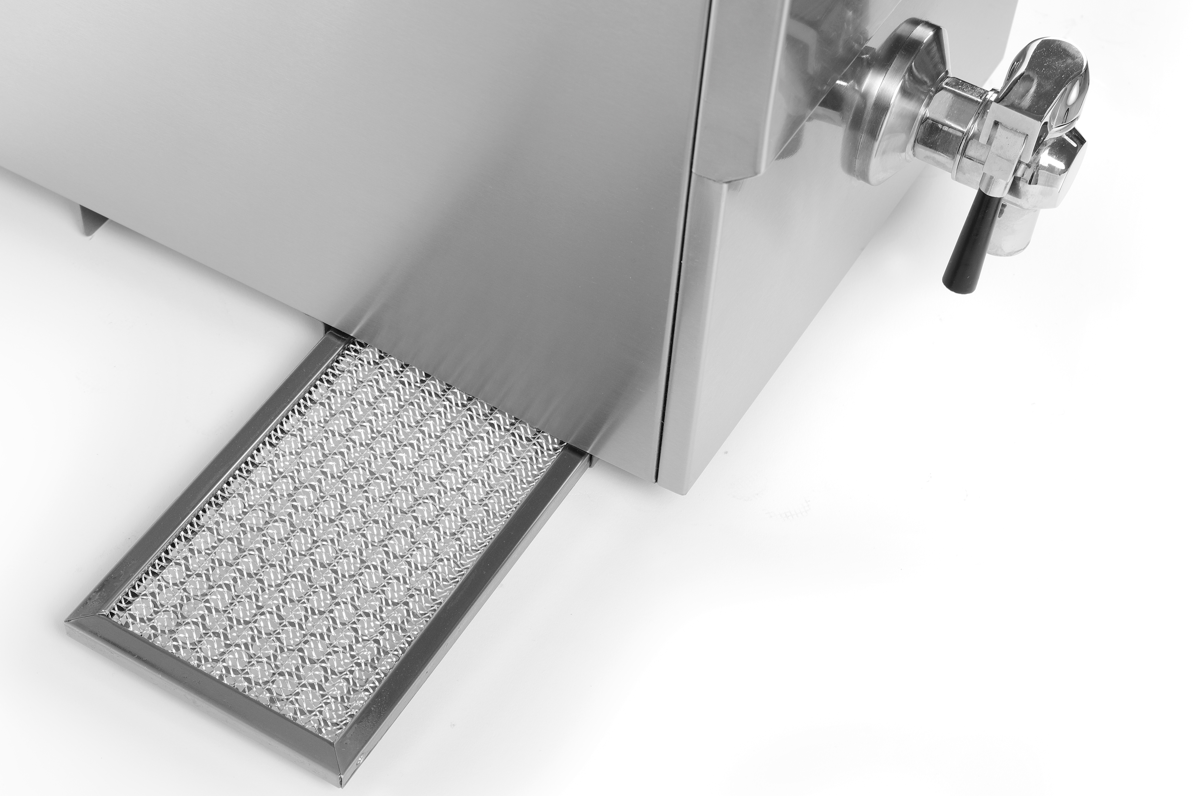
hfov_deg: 28.4
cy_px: 436
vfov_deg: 19.2
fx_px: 2354
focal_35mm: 71
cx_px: 540
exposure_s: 1/80
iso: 200
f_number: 13
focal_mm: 63
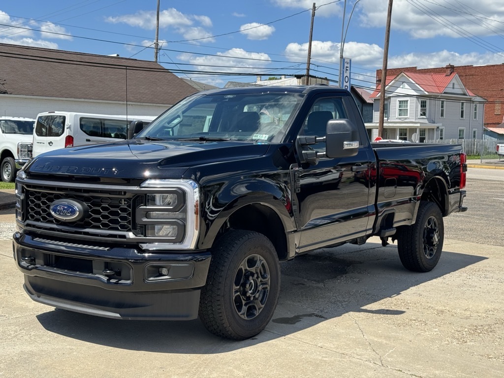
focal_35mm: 48
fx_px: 699
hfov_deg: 39.7
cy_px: 189
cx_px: 252
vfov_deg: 30.3
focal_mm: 6.76
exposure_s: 1/2833
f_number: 1.78
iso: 64
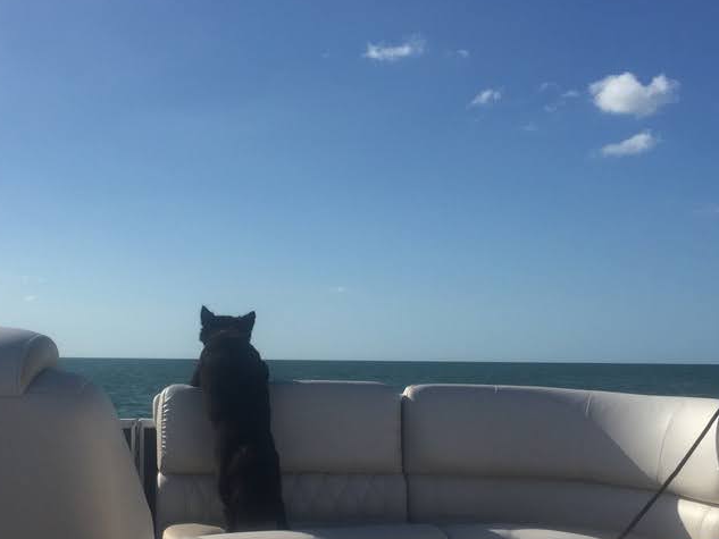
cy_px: 369
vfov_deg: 26.4
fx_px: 1143
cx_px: 266
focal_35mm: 55
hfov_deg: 34.7
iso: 32
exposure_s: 1/4405
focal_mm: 4.15
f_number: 2.2
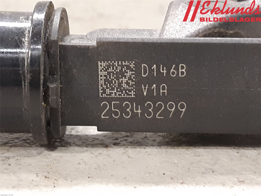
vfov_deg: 53.1
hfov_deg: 67.3
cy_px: 98
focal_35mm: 26
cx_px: 130
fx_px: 196
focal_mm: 3.93
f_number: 1.7
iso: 250
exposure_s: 1/25
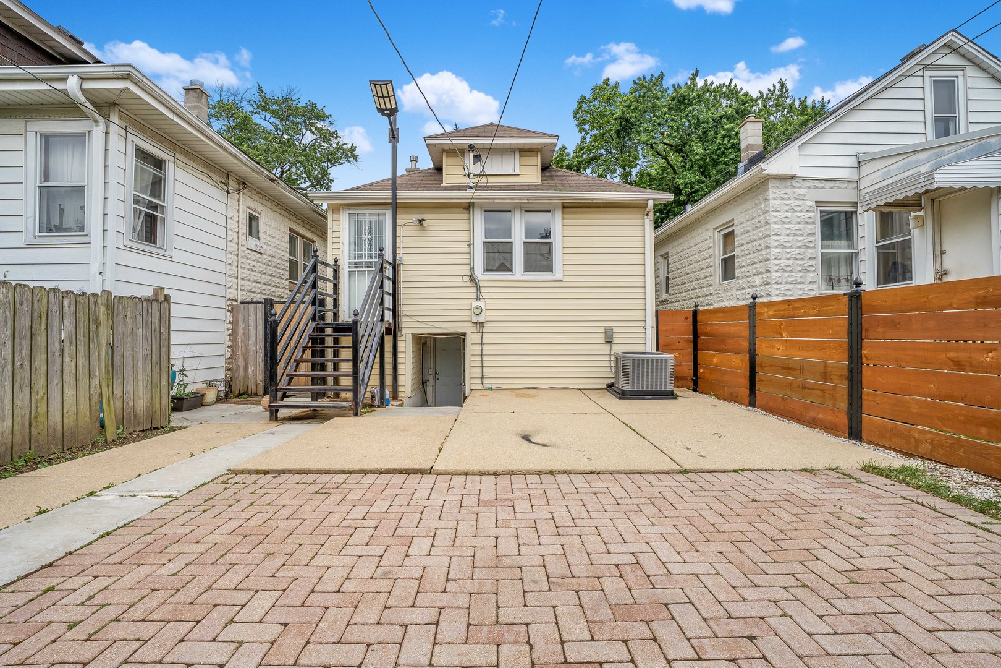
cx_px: 500
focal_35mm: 16
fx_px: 445
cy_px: 334
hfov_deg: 96.7
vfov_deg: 73.7
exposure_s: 1/640
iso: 640
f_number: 9
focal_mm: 16
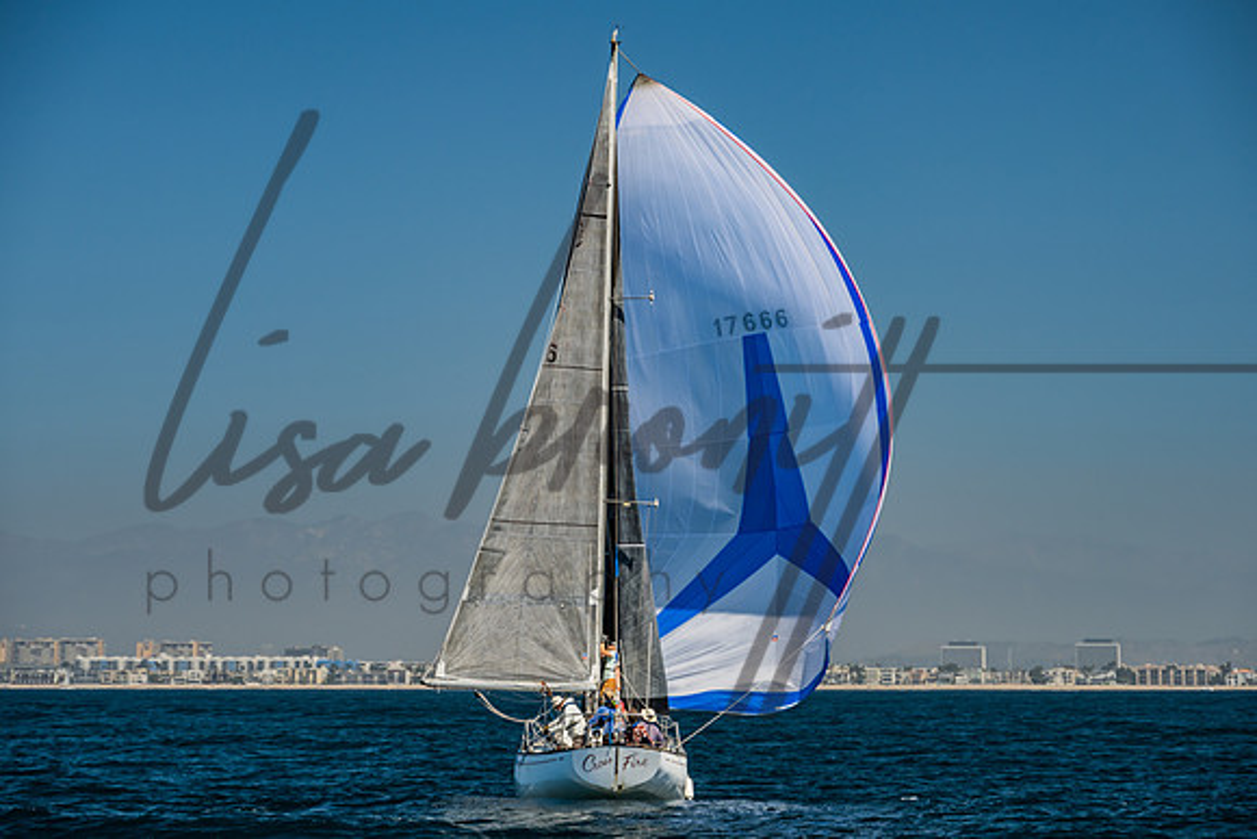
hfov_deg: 16.1
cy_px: 405
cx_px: 624
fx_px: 4455
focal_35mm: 128
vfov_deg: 10.8
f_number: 6.3
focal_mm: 115
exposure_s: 1/500
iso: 160
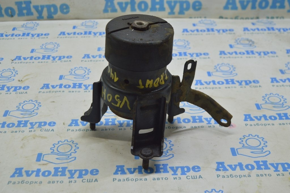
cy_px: 96
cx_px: 145
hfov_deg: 36.9
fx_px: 435
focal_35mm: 54
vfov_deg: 25.0
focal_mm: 36
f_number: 5.6
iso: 400
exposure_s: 1/40
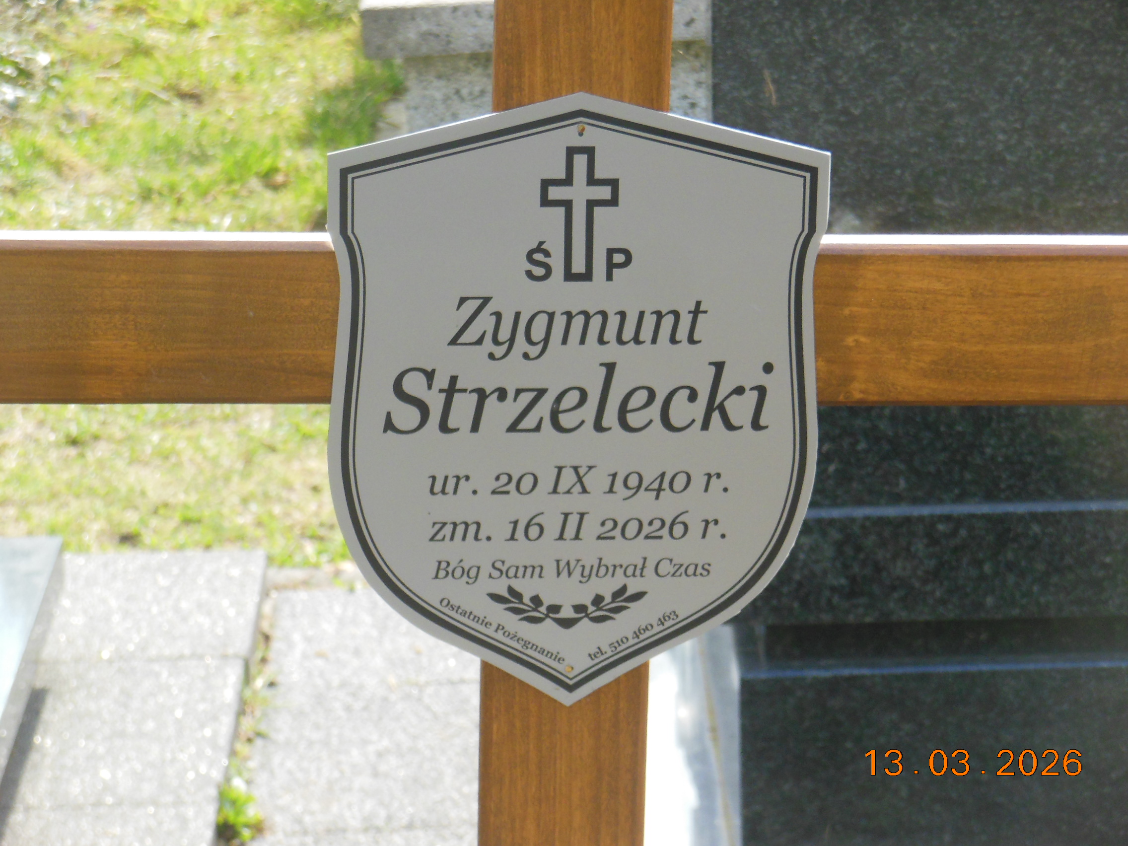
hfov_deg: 15.5
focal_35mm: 127
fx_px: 4138
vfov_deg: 11.7
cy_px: 423
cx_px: 564
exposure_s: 1/250
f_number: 5
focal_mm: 22.6
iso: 400
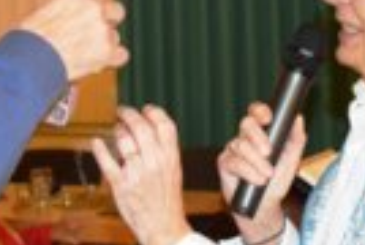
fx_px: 1362
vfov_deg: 10.3
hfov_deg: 15.1
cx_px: 30
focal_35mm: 134
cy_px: 69
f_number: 4.2
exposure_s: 1/60
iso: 3200
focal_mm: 30
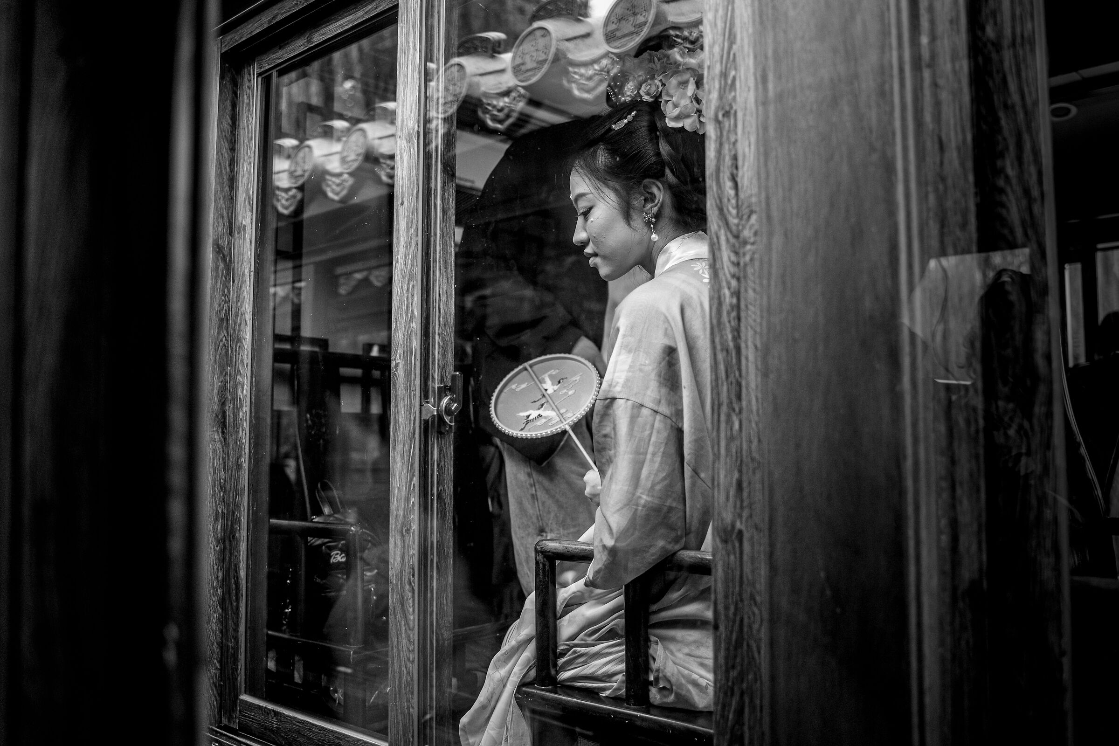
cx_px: 560
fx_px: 964
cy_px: 373
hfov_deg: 60.3
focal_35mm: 31
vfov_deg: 42.3
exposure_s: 1/160
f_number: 2.8
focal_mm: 31
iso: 1000
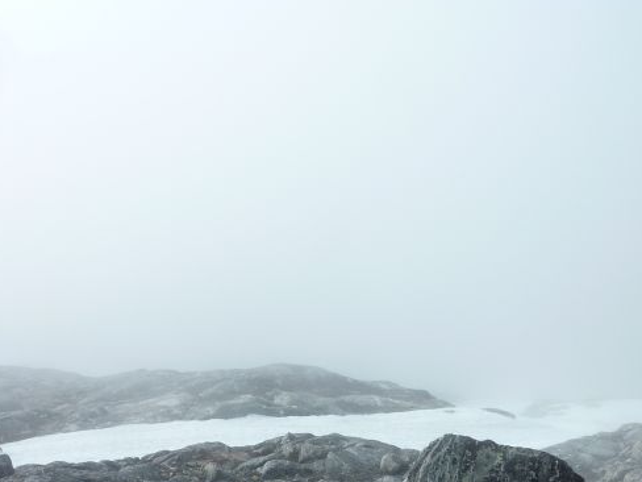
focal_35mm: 41
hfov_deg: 45.3
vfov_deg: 34.8
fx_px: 760
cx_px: 413
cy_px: 320
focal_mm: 4.1
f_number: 5.6
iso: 80
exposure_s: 1/640
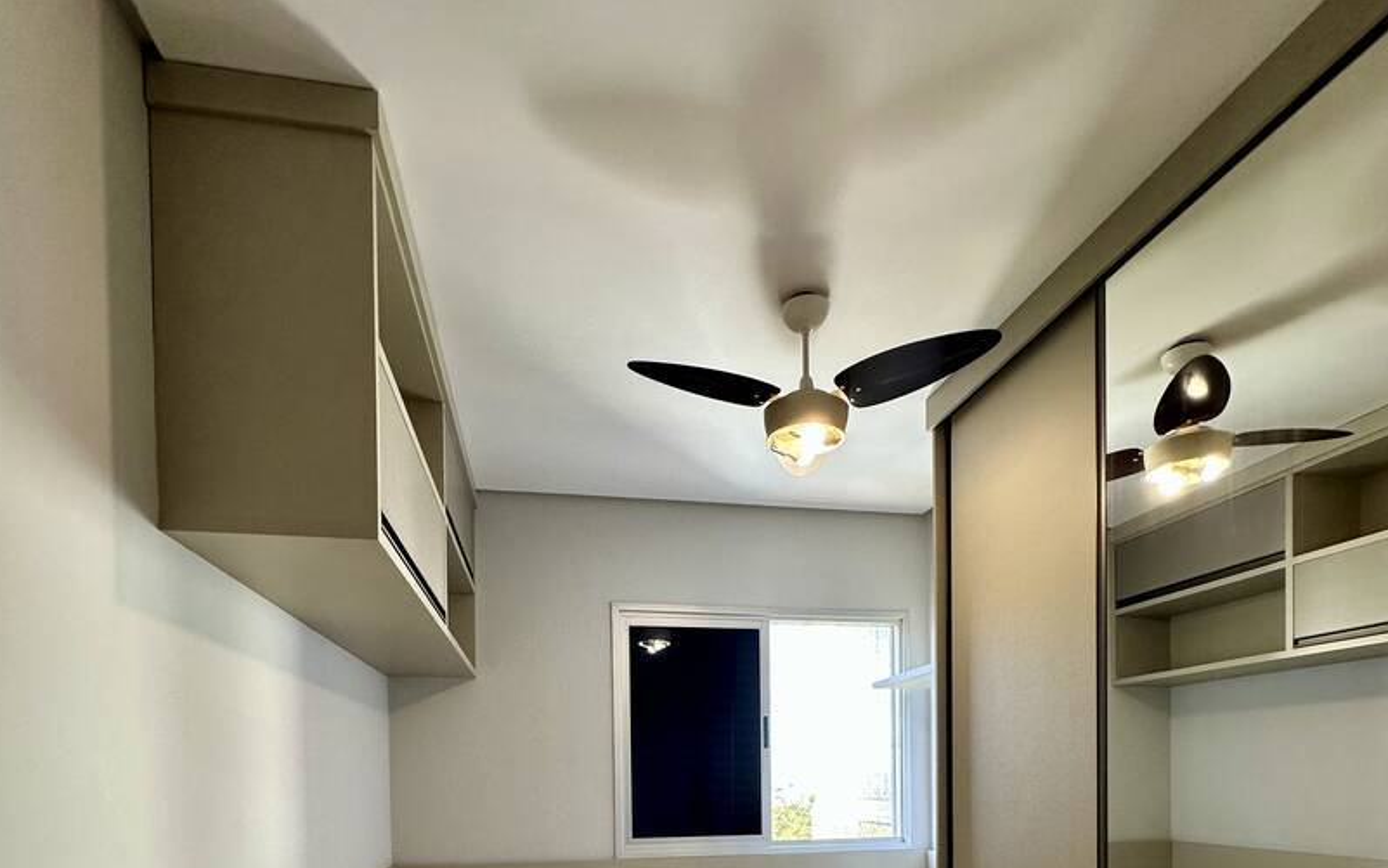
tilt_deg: +1.0
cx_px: 690
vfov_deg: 52.0
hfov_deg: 85.0
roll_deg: +0.0
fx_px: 757
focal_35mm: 20
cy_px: 794
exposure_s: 1/120
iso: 125
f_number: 2.2
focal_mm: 2.22
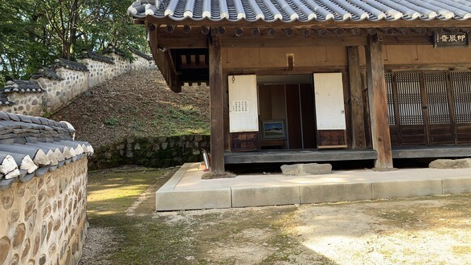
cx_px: 231
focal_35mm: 29
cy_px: 97
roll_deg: +1.6
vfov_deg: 39.9
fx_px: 362
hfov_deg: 66.0
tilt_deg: +7.0
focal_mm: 4.25
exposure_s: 1/149
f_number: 1.8
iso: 25
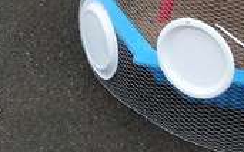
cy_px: -254
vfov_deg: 3.2
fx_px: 2667
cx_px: -215
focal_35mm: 401
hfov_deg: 5.2
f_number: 4
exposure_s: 1/250
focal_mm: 11.3
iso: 100
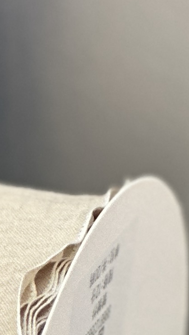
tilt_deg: -41.9
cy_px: 680
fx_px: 4037
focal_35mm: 453
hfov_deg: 2.7
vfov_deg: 4.7
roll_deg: +2.3
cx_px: -203
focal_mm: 9
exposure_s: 1/121
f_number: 2.8
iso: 125
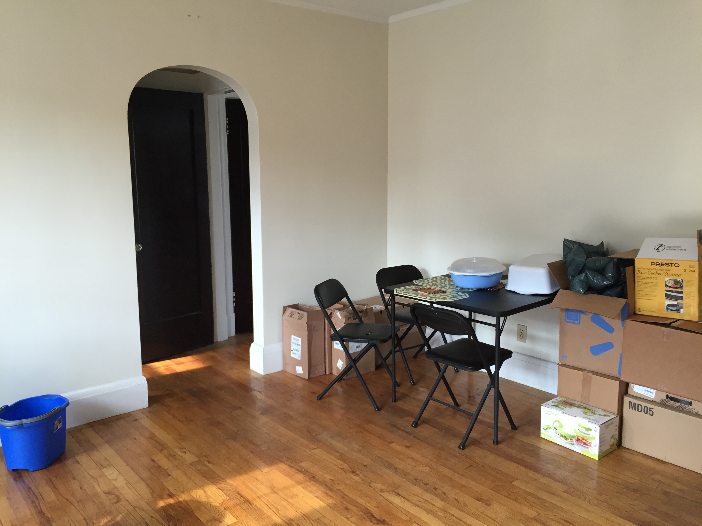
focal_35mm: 29
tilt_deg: -6.7
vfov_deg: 48.2
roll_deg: +0.1
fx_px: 588
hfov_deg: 61.7
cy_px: 263
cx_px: 351
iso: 64
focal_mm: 4.15
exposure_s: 1/30
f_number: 2.2
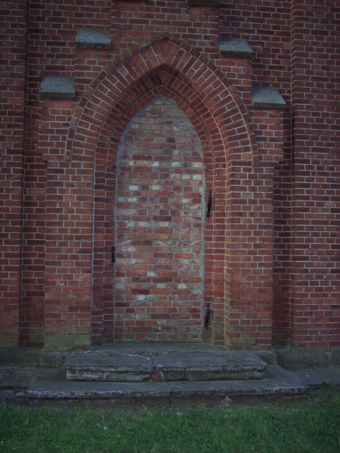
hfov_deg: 36.8
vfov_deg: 47.9
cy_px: 226
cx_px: 170
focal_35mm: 39
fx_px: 511
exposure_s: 1/60
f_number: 2.8
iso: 140
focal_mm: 8
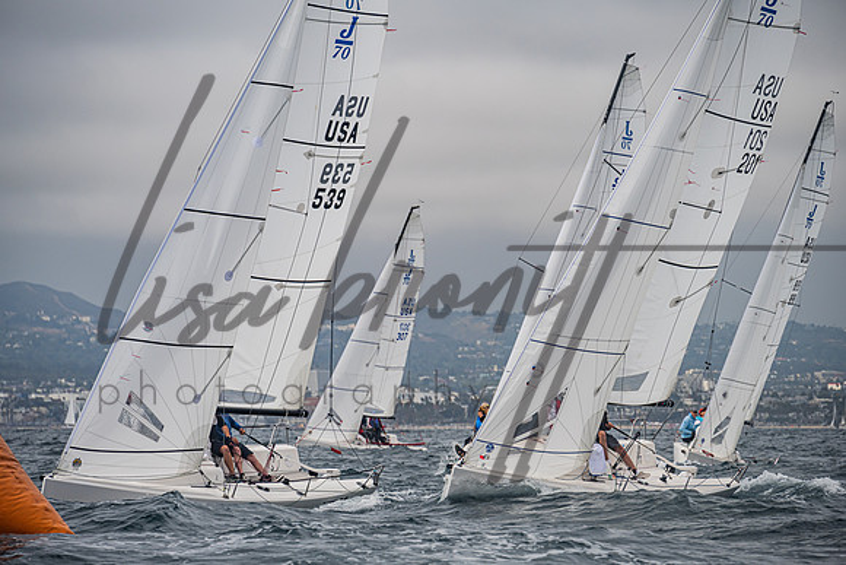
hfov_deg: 10.0
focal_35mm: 205
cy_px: 283
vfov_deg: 6.7
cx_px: 432
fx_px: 4815
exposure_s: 1/1000
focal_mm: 190
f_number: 6.3
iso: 160
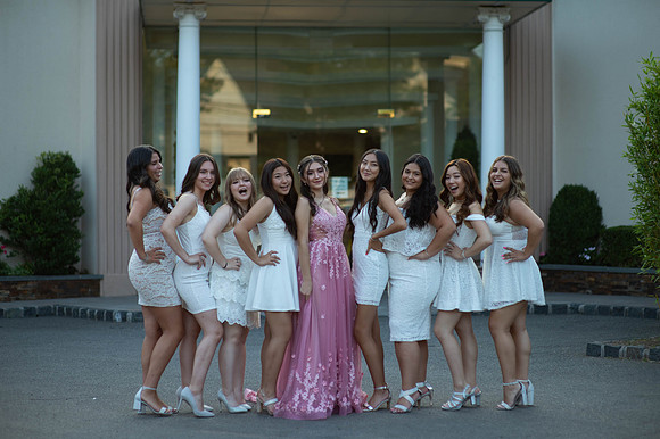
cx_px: 330
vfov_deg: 16.1
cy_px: 220
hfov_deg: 23.9
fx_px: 1557
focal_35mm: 85
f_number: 2
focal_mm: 85
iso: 250
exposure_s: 1/1000
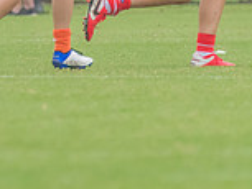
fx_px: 20414
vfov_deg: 0.5
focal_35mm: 2802
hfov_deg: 0.7
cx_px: -193
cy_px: -84
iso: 2000
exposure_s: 1/1600
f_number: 6.3
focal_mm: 550
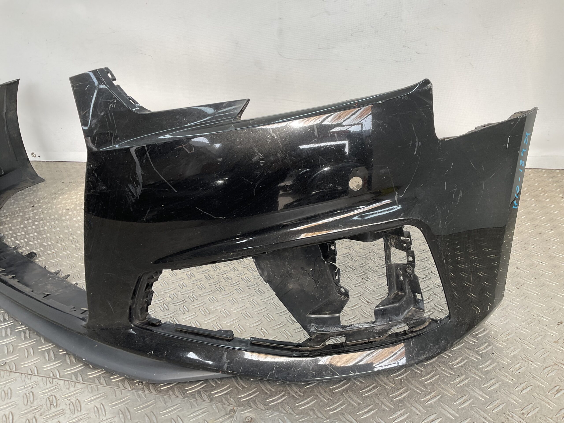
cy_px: 212
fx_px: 472
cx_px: 282
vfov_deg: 48.2
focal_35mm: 29
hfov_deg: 61.7
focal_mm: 3
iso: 16
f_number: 1.8
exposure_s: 1/155
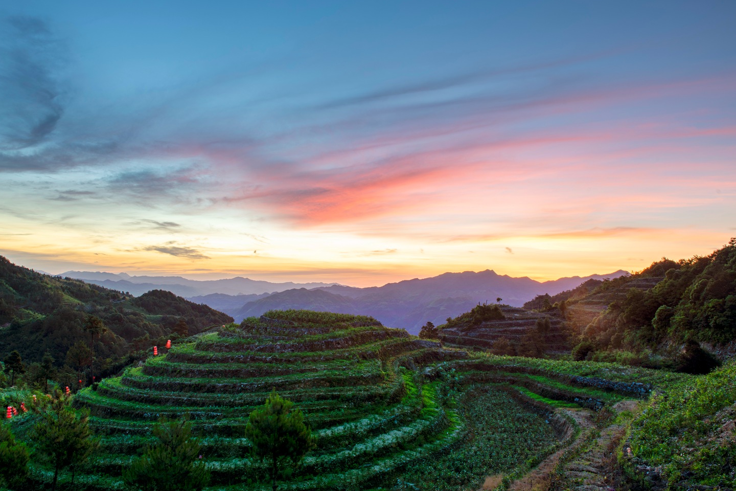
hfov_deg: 61.9
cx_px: 339
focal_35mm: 30
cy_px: 261
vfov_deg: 43.6
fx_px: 613
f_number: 14
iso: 64
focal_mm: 27
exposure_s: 4
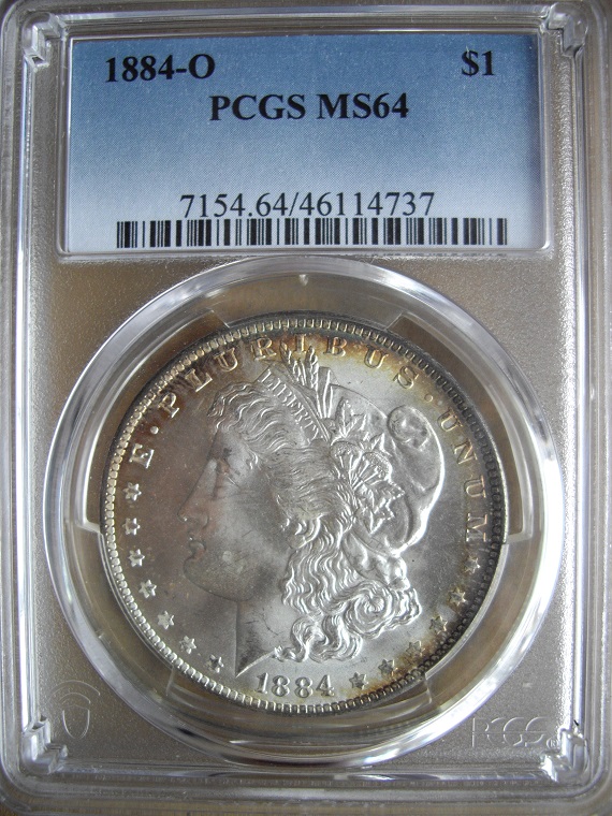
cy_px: 408
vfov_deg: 49.0
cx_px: 306
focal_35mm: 38
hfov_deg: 37.7
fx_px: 896
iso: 200
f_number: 2.8
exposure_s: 1/60
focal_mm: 7.9
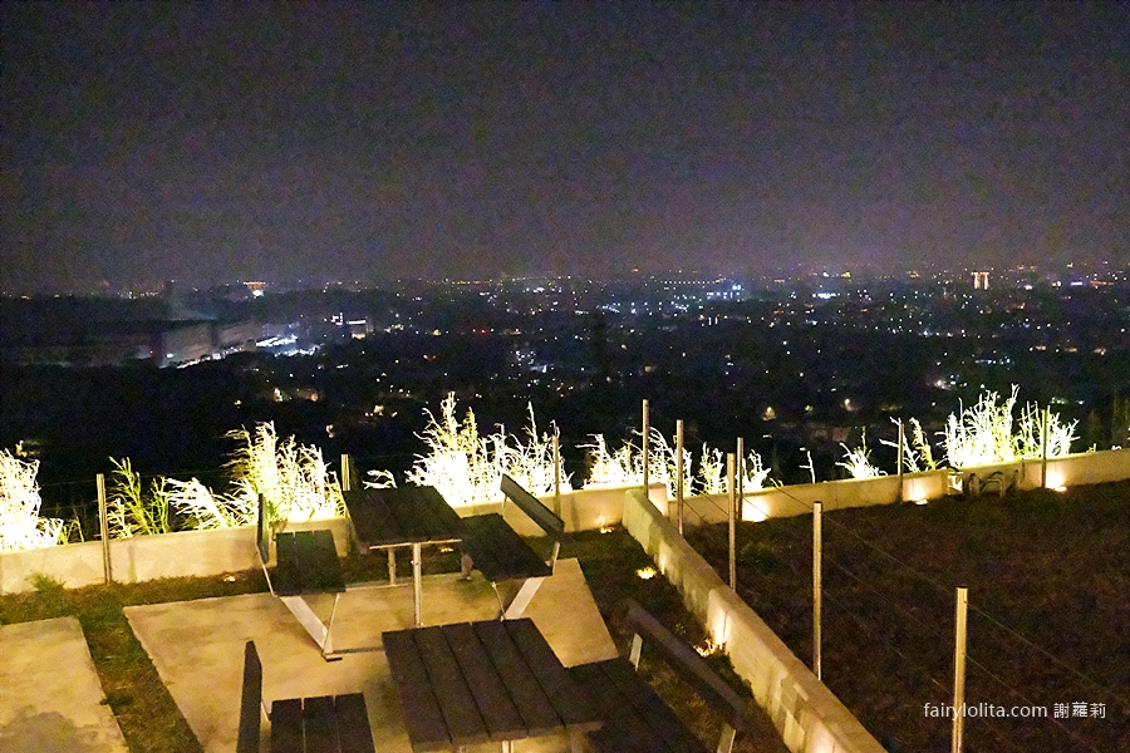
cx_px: 565
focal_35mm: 35
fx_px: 1099
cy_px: 376
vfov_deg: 37.9
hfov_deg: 54.4
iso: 51200
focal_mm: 23
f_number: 2.8
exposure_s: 1/120
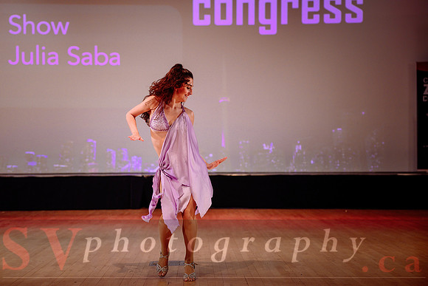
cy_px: 149
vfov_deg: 22.3
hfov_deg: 32.9
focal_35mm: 61
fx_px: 724
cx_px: 191
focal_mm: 55
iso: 1000
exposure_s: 1/500
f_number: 2
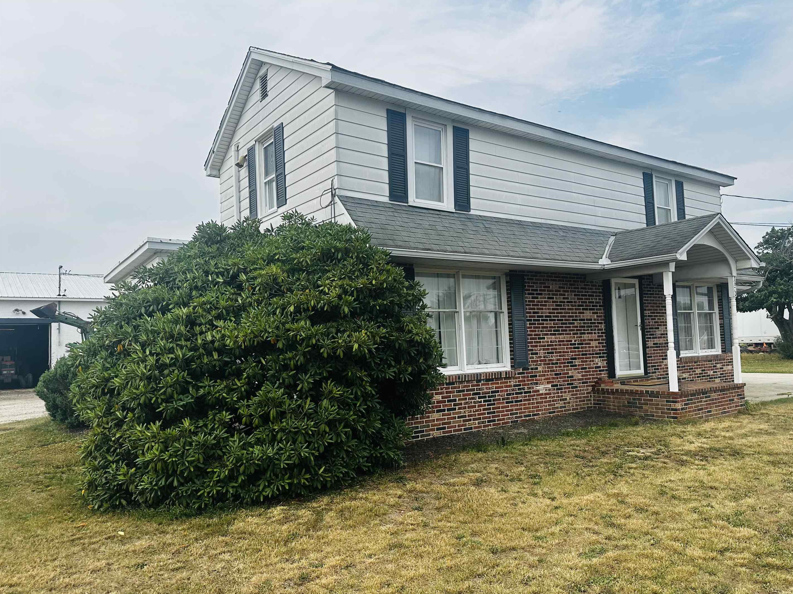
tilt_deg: +3.7
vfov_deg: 53.0
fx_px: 596
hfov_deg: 67.2
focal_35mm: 26
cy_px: 315
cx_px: 429
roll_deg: +1.5
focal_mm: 6.86
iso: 80
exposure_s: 1/2882
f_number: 1.78
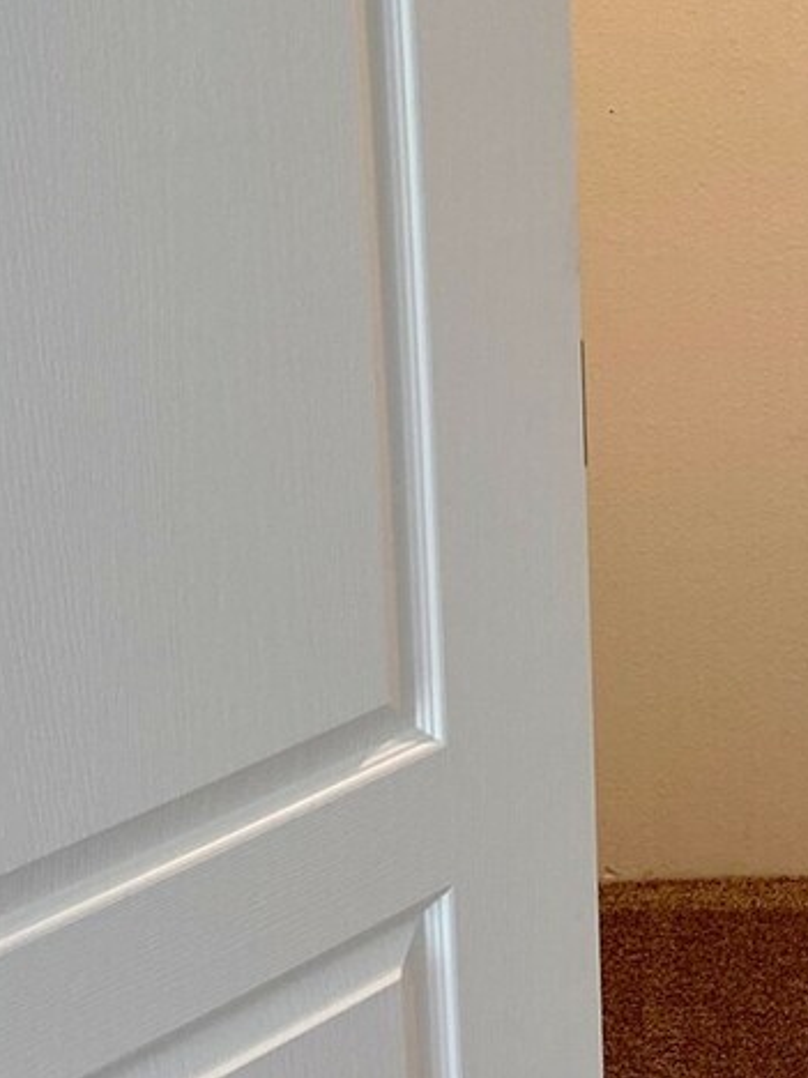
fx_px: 2490
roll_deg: +1.0
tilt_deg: -15.5
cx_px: 755
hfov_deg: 18.1
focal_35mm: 80
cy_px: 196
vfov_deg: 24.0
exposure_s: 1/120
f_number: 1.8
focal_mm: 4.25
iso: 80
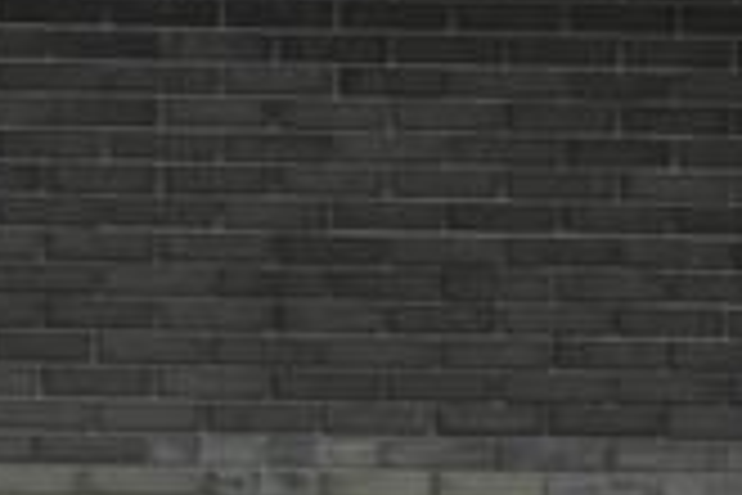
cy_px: 794
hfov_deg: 10.1
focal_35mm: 193
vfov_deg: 7.0
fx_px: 3978
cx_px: -605
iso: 320
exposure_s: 1/125
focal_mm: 34
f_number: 5.6
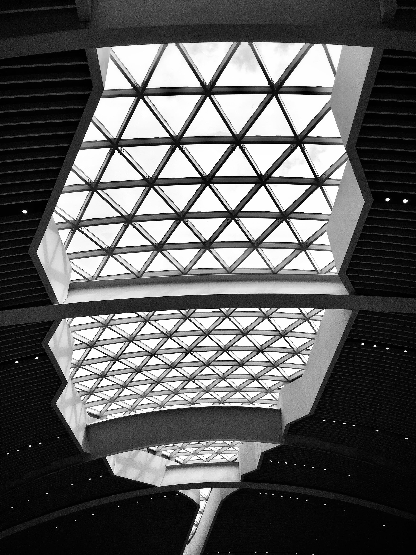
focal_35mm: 29
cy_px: 278
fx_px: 465
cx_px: 208
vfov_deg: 61.7
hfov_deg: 48.2
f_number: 2.2
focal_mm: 4.15
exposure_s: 1/807
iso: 32
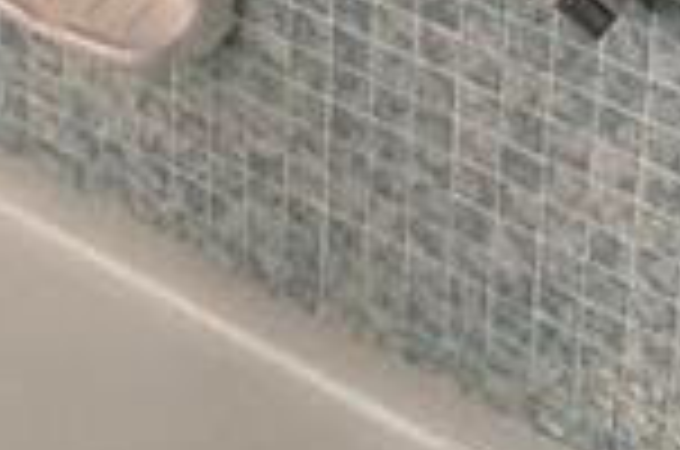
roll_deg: -0.3
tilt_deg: -18.3
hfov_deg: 17.6
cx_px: 212
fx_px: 2186
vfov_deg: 9.5
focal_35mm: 116
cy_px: -855
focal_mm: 2.22
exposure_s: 1/60
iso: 400
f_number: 2.2
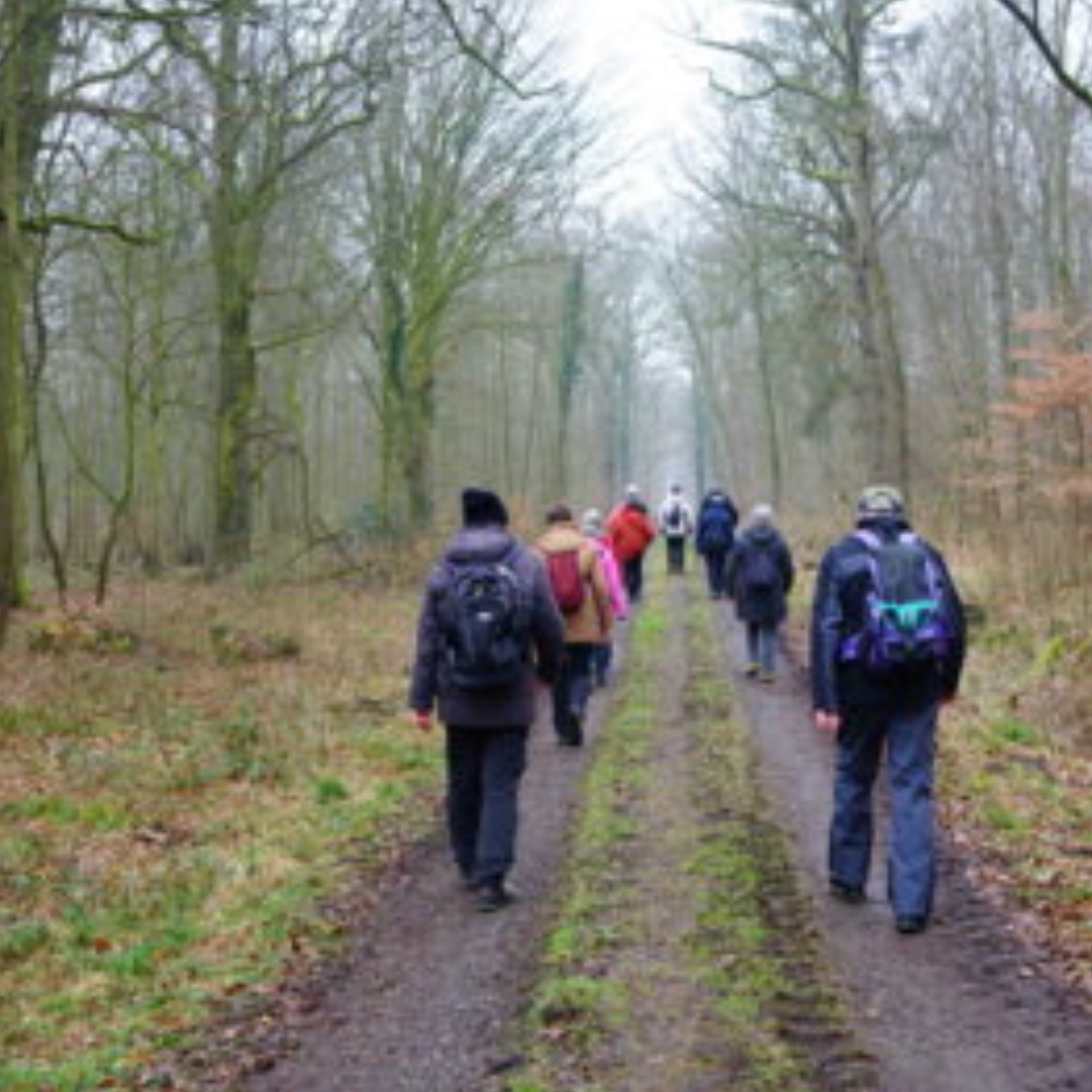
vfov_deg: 32.8
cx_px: 596
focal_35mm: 52
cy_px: 552
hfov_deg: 32.8
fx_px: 1856
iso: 320
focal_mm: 40
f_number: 5
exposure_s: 1/60
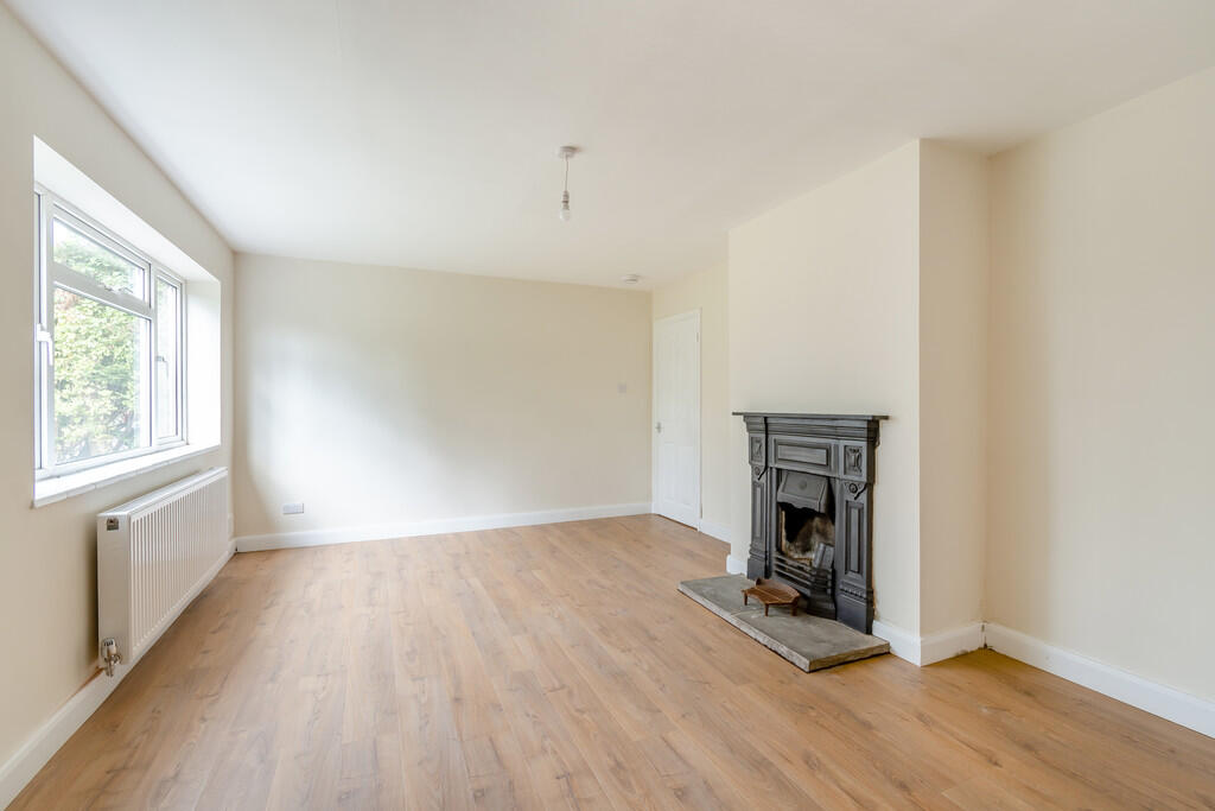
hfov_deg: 100.4
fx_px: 506
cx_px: 608
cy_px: 406
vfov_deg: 77.3
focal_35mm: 15
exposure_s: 1/40
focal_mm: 10
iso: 100
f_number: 8
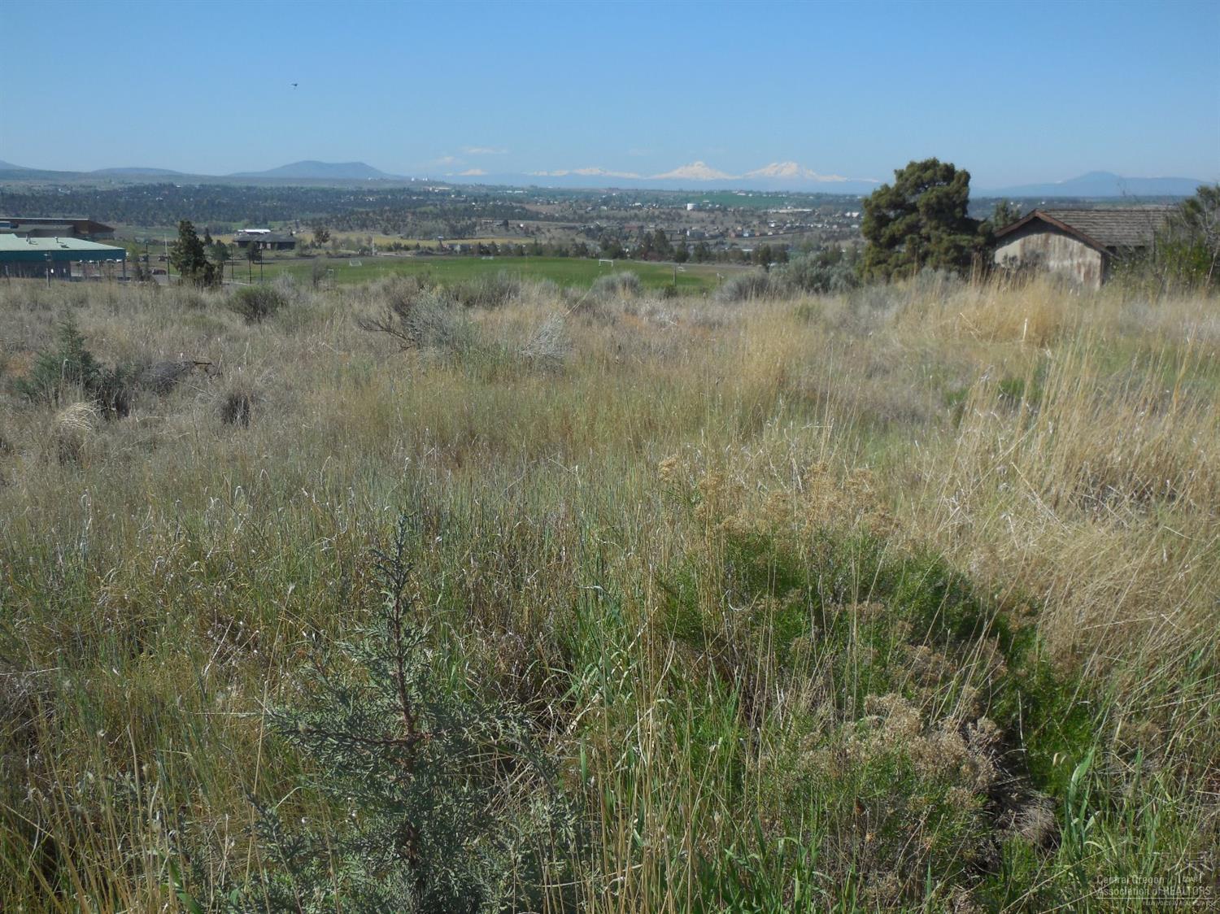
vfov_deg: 35.9
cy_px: 457
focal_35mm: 40
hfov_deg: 46.8
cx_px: 610
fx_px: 1409
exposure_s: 1/2000
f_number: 3.6
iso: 125
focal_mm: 7.1
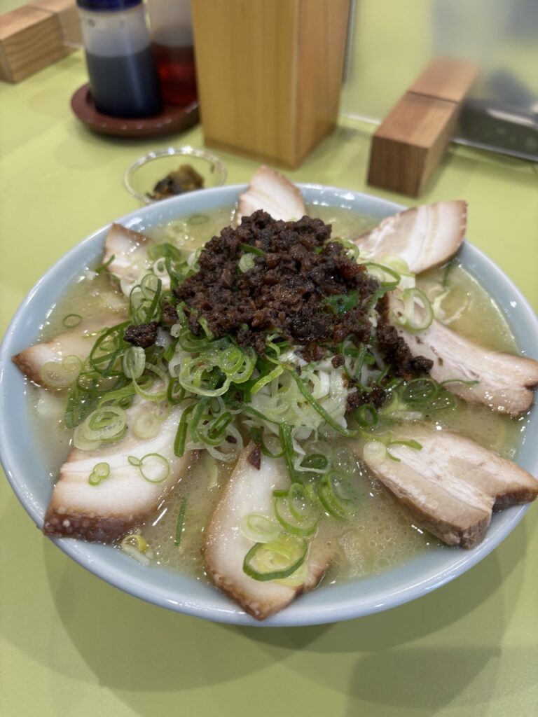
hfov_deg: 53.1
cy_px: 358
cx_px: 269
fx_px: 539
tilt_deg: -49.1
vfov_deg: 67.3
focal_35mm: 26
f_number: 1.6
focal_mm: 5.96
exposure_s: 1/60
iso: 80
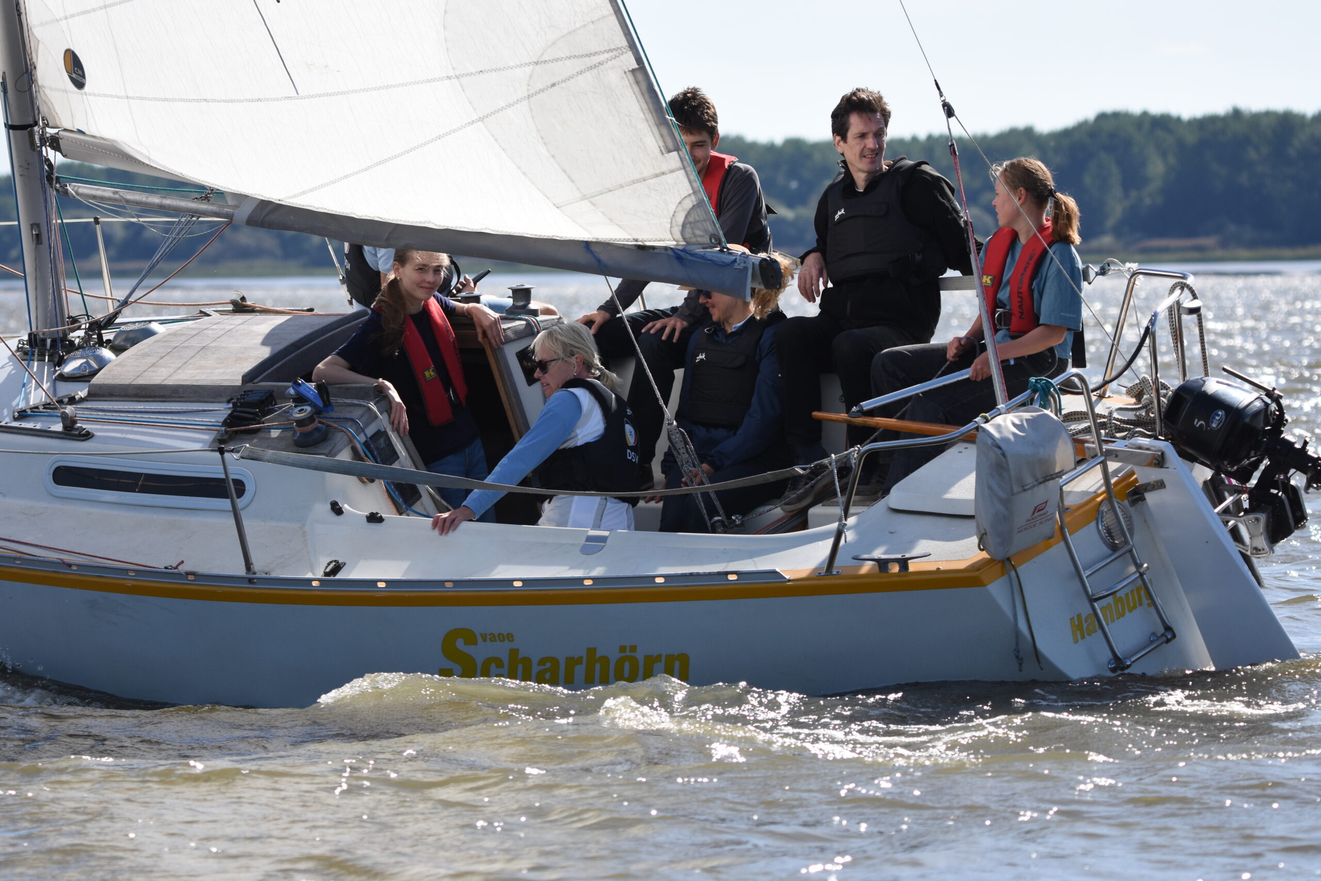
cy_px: 440
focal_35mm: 225
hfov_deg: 9.1
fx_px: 8256
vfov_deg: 6.1
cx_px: 660
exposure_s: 1/2500
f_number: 5
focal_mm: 150
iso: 400
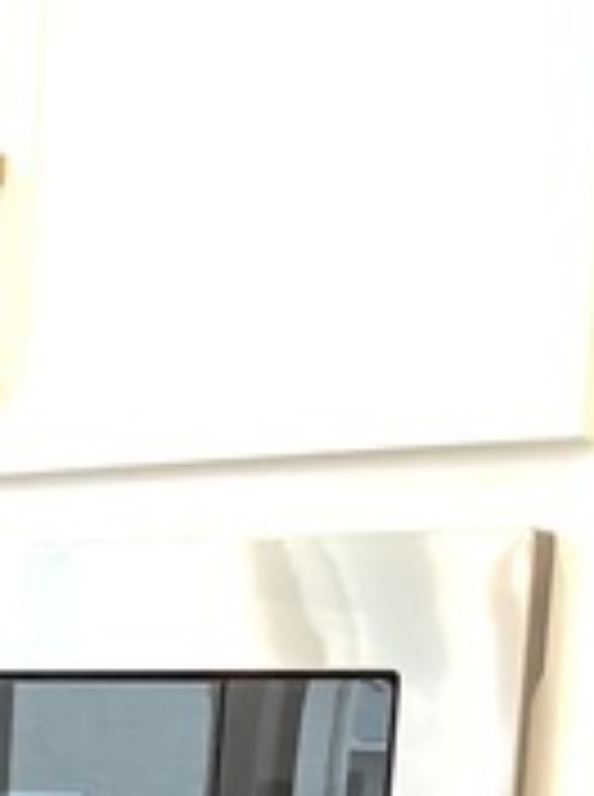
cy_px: 1118
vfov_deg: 15.8
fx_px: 2687
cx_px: -486
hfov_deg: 11.6
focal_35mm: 117
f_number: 2.4
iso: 250
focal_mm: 3.3
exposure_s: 1/60
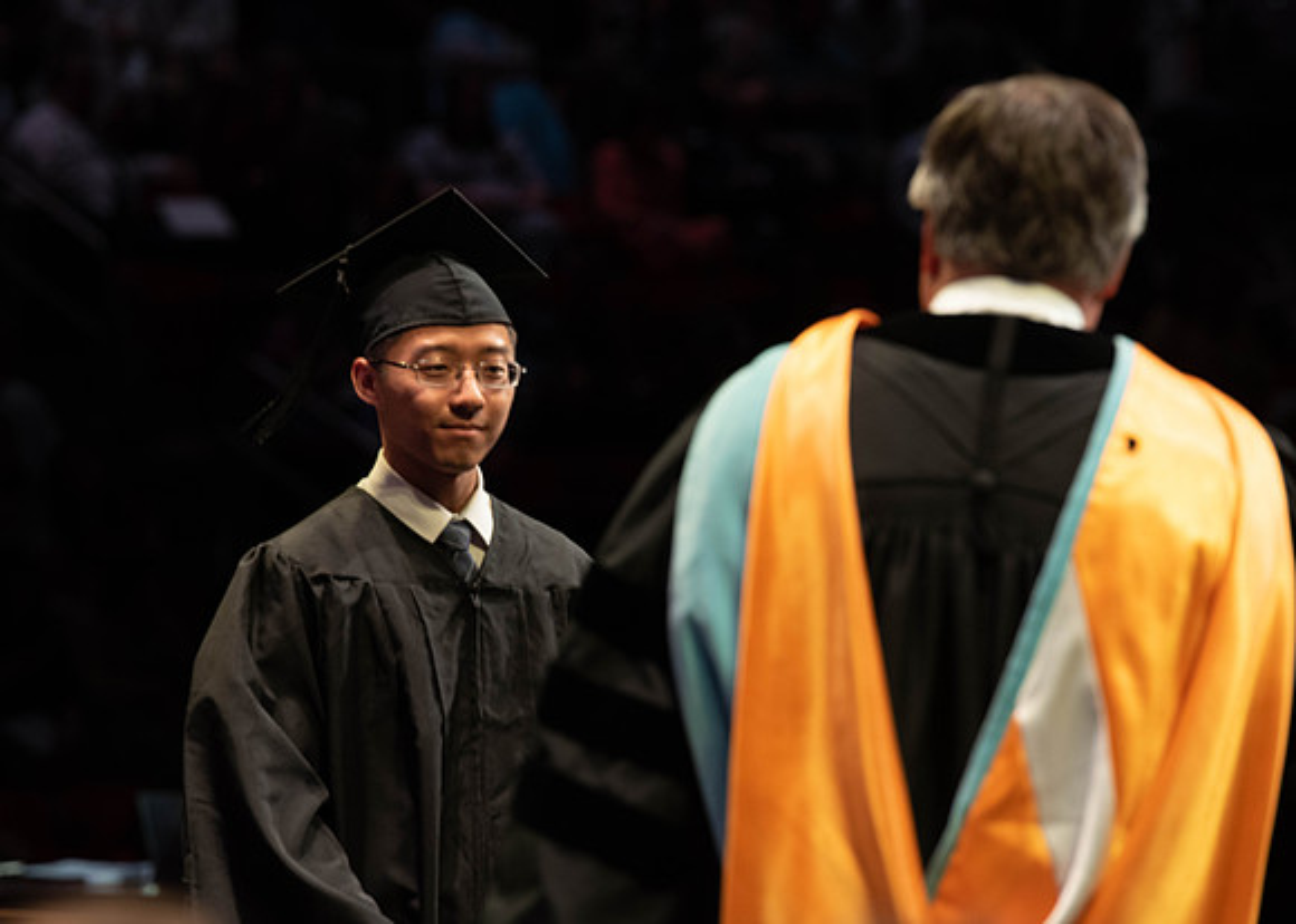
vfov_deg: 7.2
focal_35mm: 198
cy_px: 473
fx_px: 7303
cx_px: 586
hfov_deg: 10.1
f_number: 4.5
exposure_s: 1/320
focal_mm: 185
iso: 1600
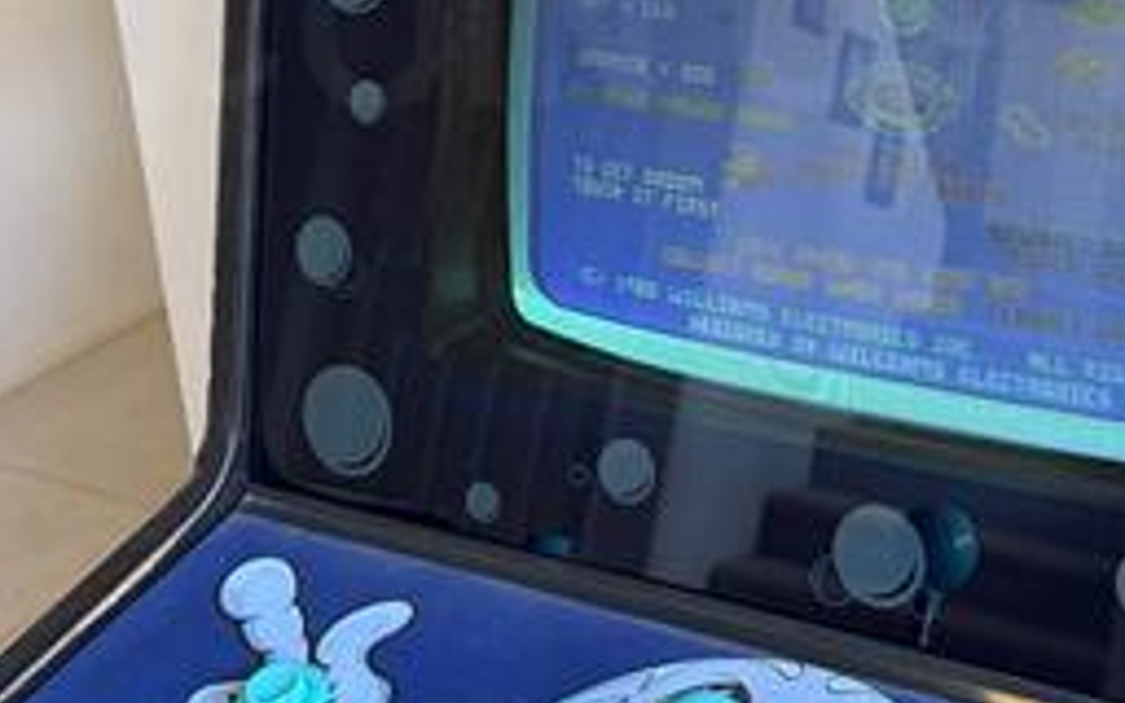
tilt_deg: -17.6
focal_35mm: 53
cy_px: 26
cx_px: 960
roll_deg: +0.2
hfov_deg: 36.4
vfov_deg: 23.5
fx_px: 1625
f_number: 1.78
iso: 400
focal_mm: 6.76
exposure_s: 1/60
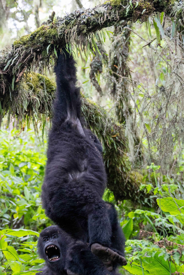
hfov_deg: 14.5
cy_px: 159
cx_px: 70
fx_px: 721
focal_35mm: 94
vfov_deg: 21.7
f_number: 2.8
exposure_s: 1/160
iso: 1000
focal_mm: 37
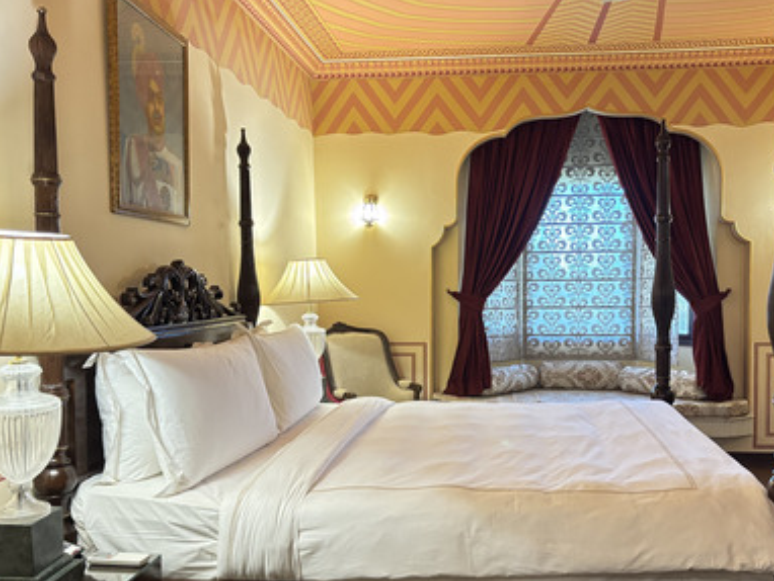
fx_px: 761
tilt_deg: -2.9
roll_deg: +0.4
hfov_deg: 53.8
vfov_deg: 41.8
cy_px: 319
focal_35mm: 34
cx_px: 432
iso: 640
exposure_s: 1/33
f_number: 1.6
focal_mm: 5.96
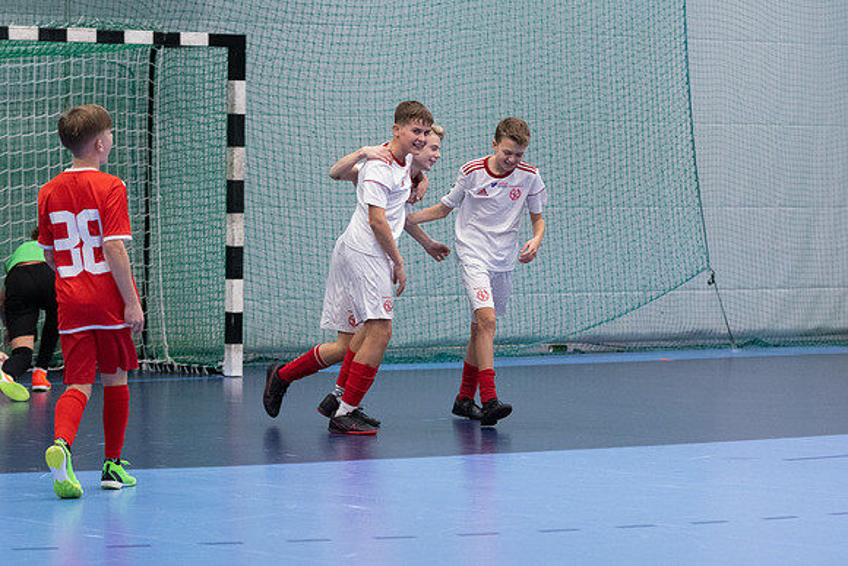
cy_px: 283
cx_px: 424
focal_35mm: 153
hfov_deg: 13.4
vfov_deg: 9.0
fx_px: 3597
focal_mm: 95
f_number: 3.2
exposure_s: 1/400
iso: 8000
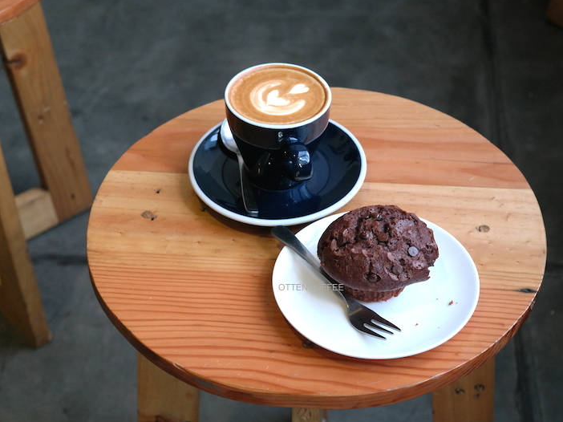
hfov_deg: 24.4
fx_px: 1301
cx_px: 282
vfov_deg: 18.4
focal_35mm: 80
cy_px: 211
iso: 800
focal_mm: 48
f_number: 5.6
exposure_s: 1/80
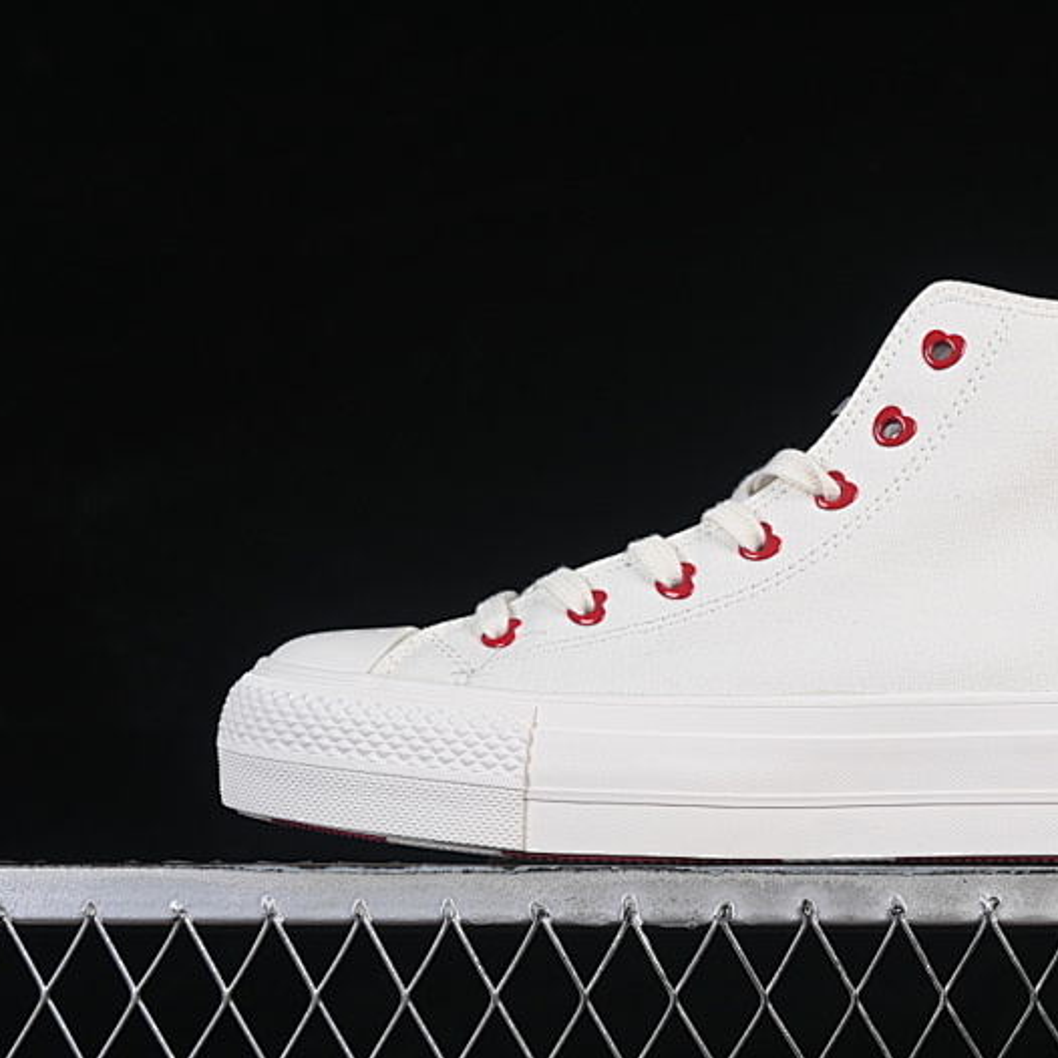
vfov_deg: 17.9
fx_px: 3354
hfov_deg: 17.8
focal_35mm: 97
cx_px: 772
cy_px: 534
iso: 160
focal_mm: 50
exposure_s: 1/100
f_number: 8
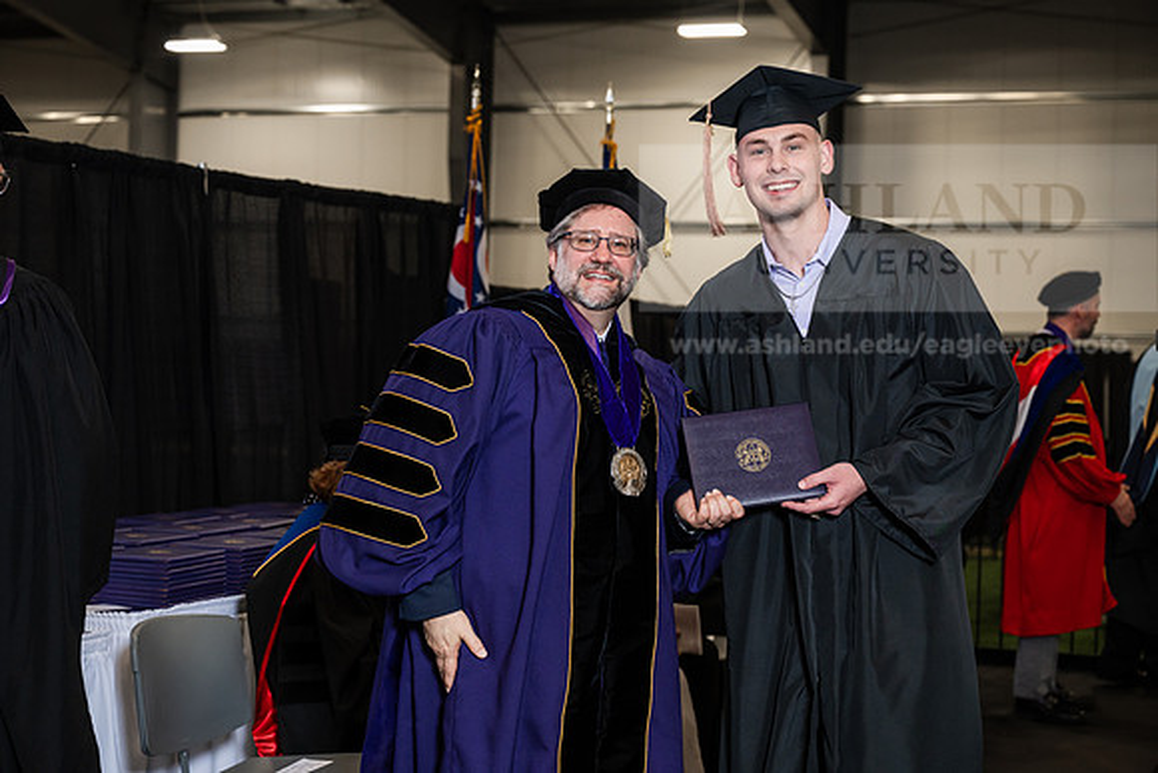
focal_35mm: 66
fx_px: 2123
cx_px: 579
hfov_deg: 30.5
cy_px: 386
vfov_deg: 20.6
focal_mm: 66
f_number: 4.5
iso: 1250
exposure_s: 1/200
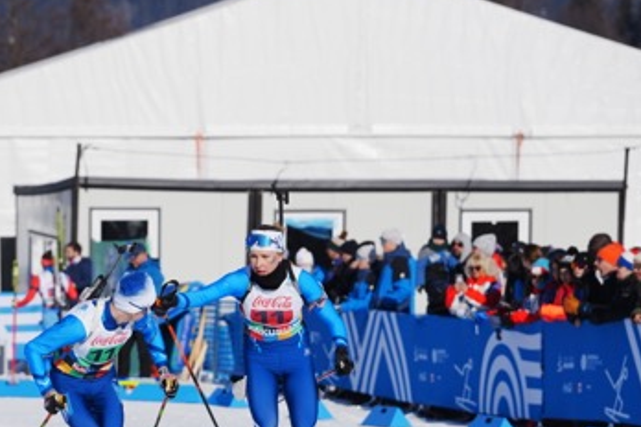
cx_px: 140
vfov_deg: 5.4
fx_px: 4490
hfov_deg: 8.2
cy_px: 340
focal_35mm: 252
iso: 250
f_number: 4
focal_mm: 137.1
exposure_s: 1/8000
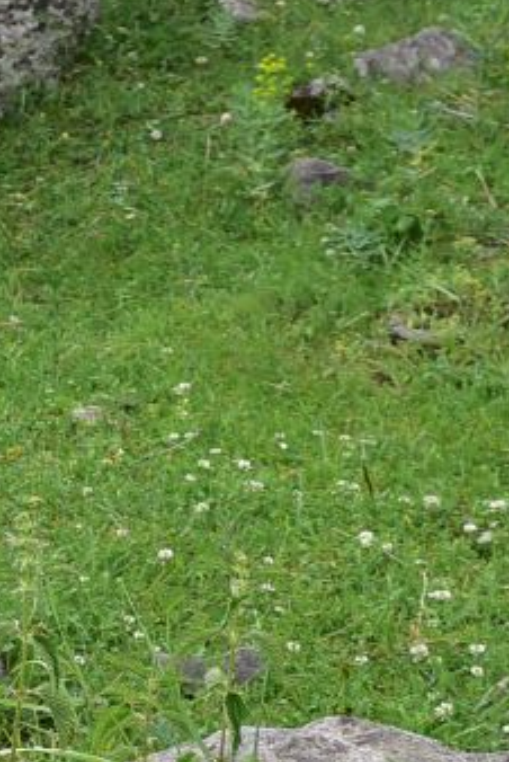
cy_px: 478
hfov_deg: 10.7
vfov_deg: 16.6
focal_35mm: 123
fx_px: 2603
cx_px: -298
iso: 250
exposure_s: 1/125
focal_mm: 32
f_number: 6.3
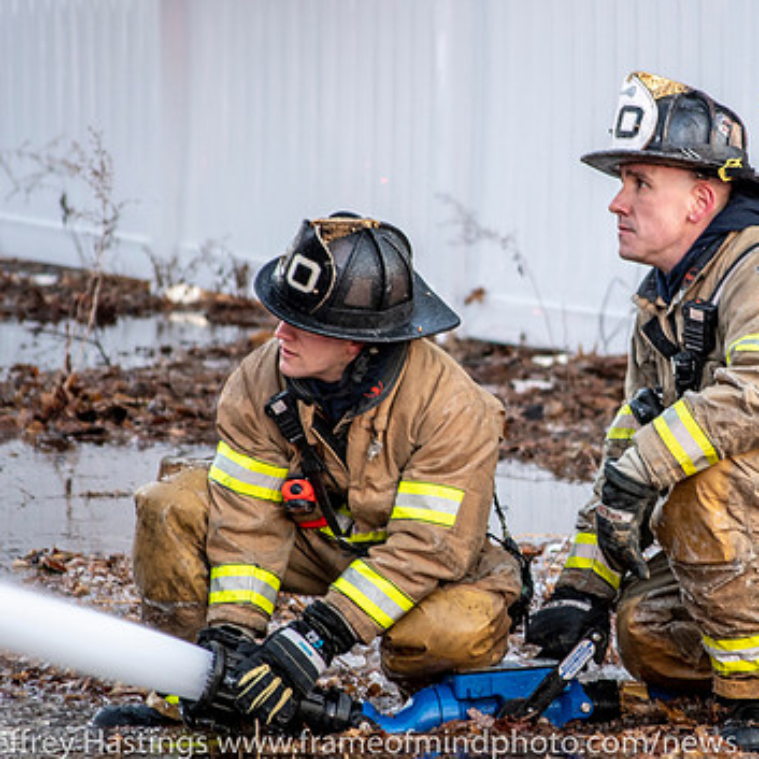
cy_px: 375
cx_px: 587
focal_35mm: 328
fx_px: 8137
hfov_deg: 5.3
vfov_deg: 5.3
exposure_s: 1/50
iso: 800
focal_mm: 135
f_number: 5
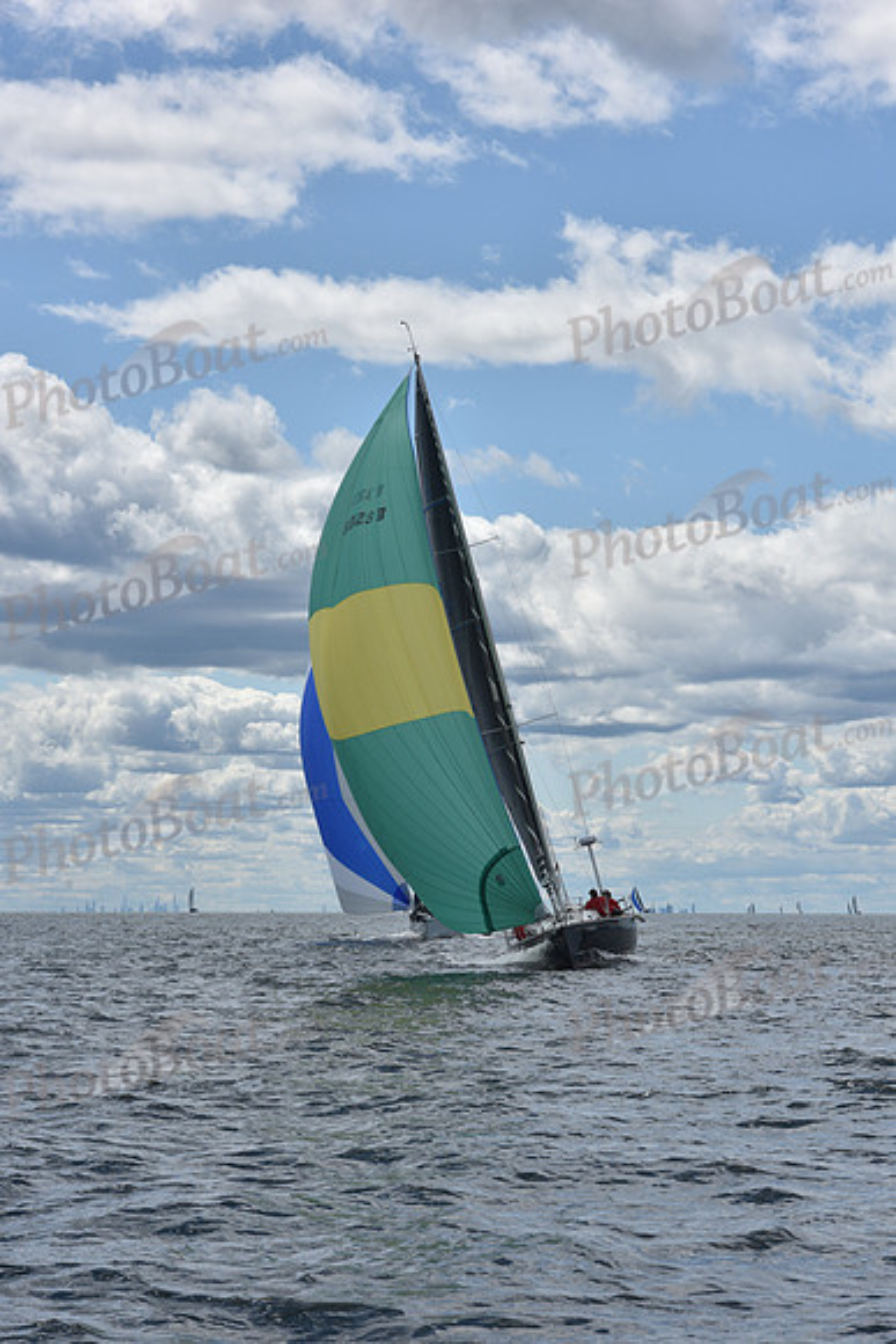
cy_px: 672
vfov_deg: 21.5
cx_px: 448
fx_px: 3544
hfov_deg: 14.4
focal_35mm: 95
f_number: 13
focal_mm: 95
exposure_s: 1/800
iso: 250
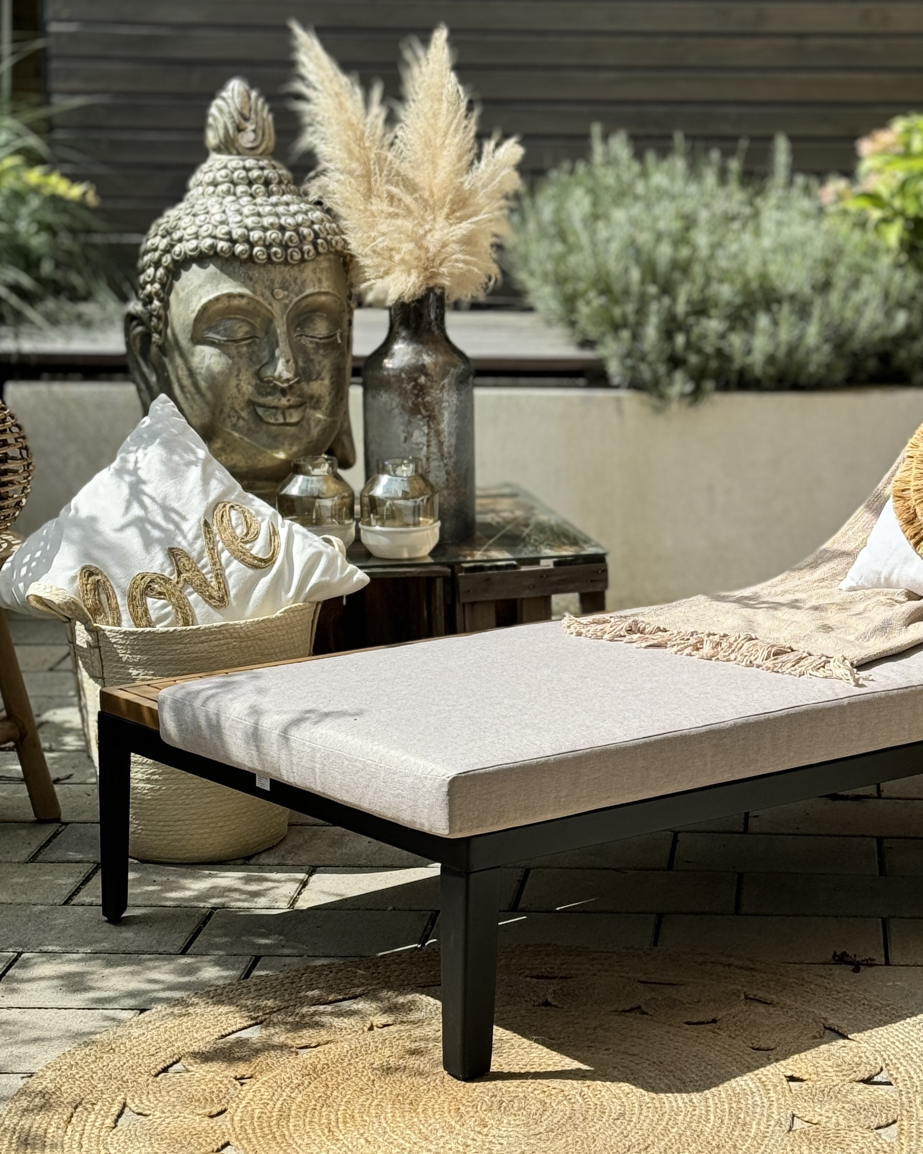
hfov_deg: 23.9
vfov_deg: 30.0
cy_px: 576
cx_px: 736
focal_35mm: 63
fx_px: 2151
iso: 64
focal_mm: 6.76
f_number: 1.78
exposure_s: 1/4310
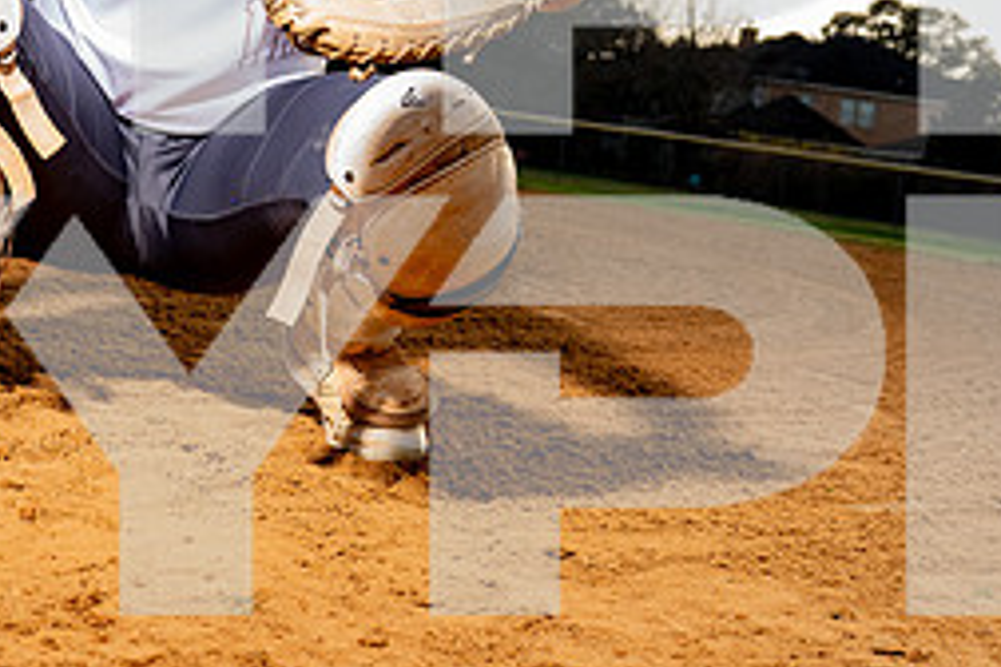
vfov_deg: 18.9
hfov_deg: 29.1
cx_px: 365
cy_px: -73
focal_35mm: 69
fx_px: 1918
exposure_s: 1/250
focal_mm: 30
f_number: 5
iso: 100
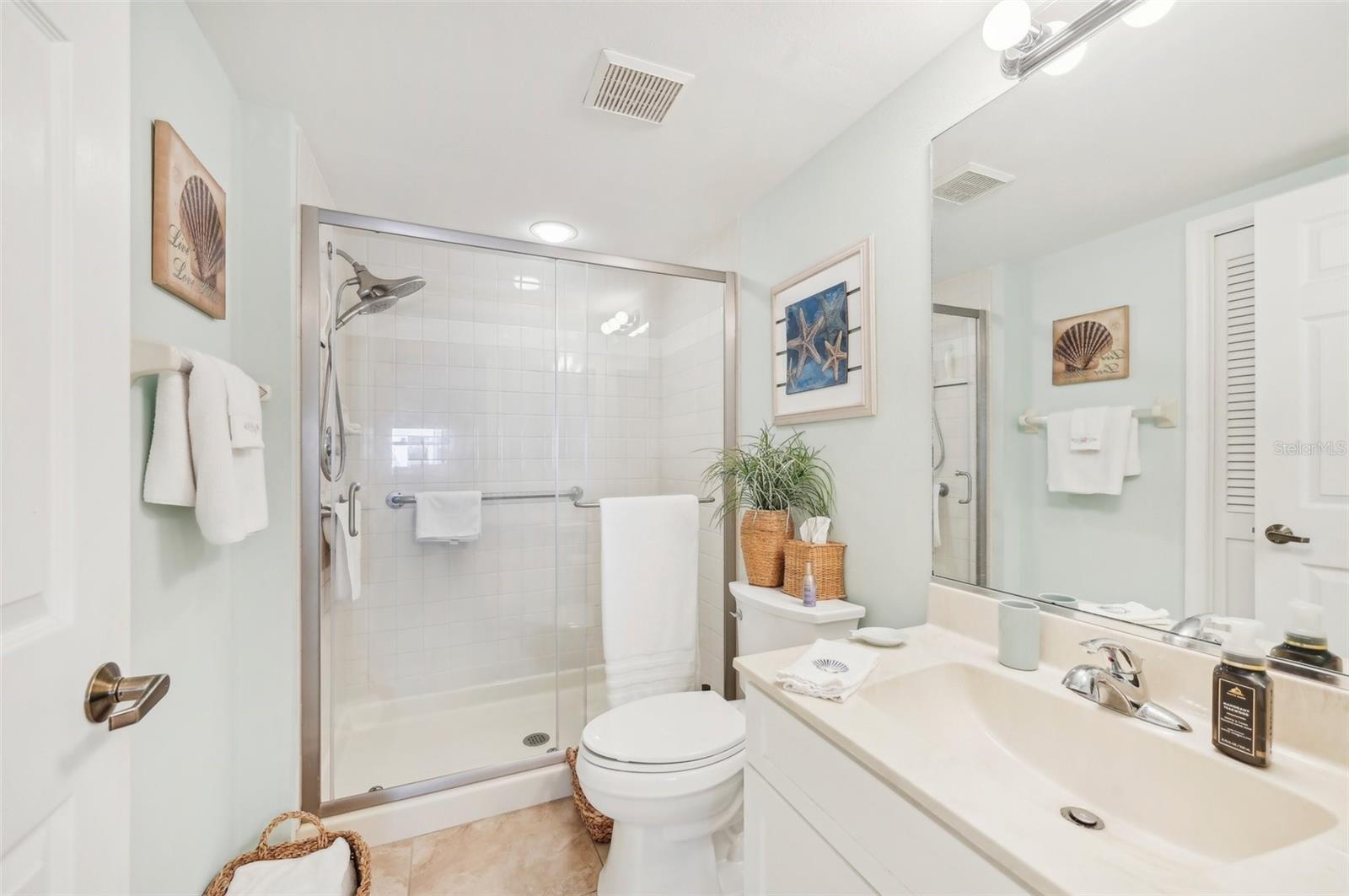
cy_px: 448
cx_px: 674
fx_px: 524
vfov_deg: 81.1
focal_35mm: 14
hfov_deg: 104.3
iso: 400
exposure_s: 1/15
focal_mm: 14
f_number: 8
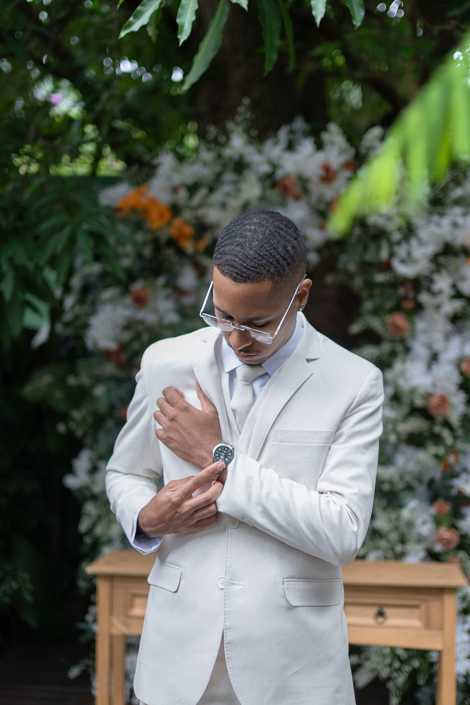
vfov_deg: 38.2
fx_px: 1018
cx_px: 235
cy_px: 352
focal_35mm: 52
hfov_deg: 26.0
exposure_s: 1/2000
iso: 640
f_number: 1.4
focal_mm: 35
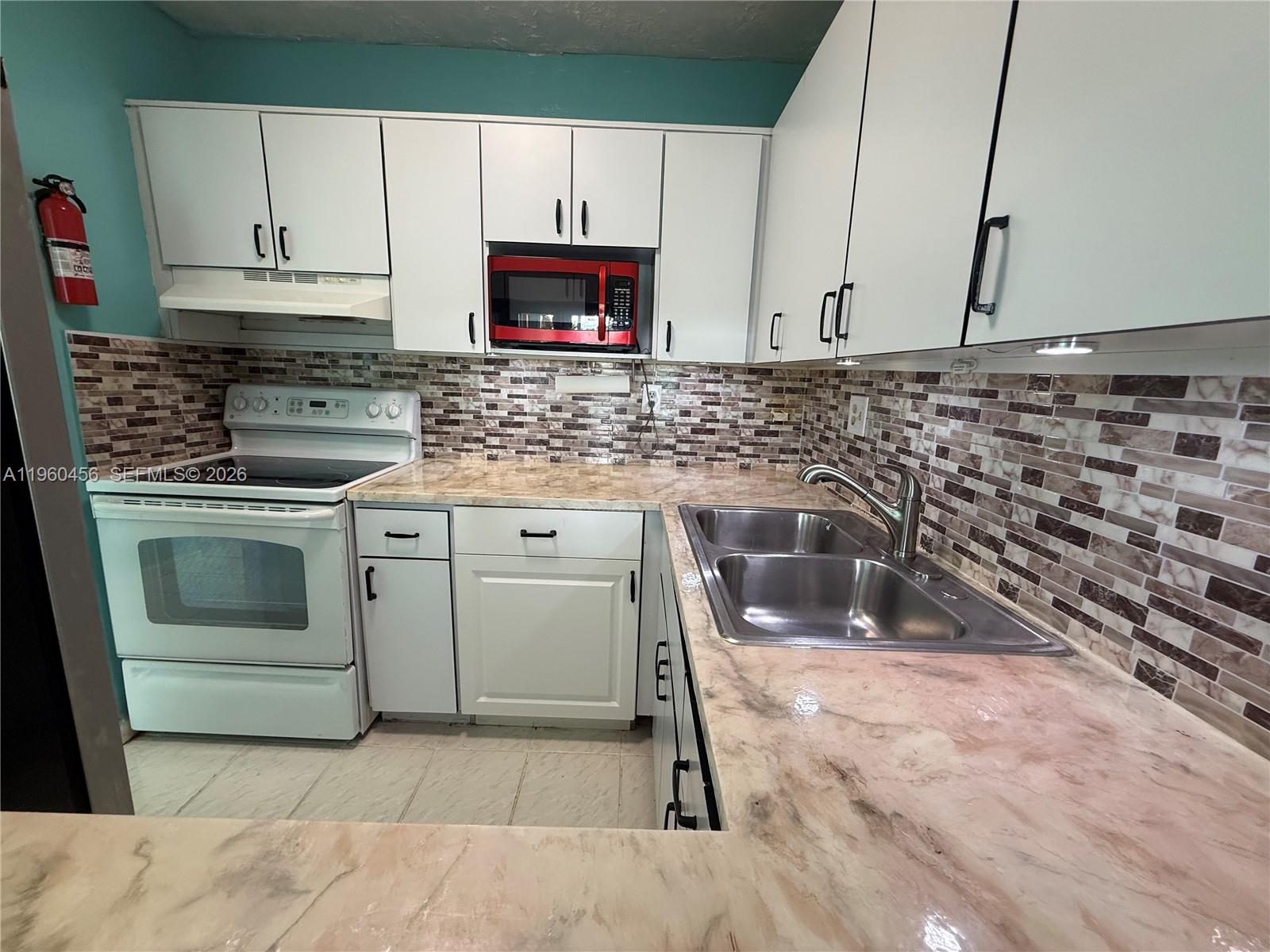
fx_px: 514
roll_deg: -2.0
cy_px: 476
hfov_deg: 102.1
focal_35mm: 14
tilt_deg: -11.5
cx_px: 635
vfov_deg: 85.7
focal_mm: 2.22
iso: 200
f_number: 2.2
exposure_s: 1/120
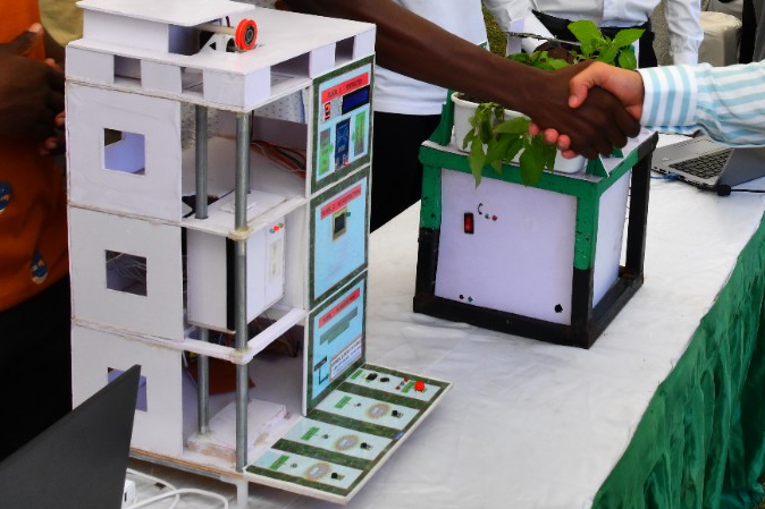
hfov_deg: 34.1
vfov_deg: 23.3
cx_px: 597
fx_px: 1211
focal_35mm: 57
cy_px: 83
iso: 320
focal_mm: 24
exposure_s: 1/100
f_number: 14
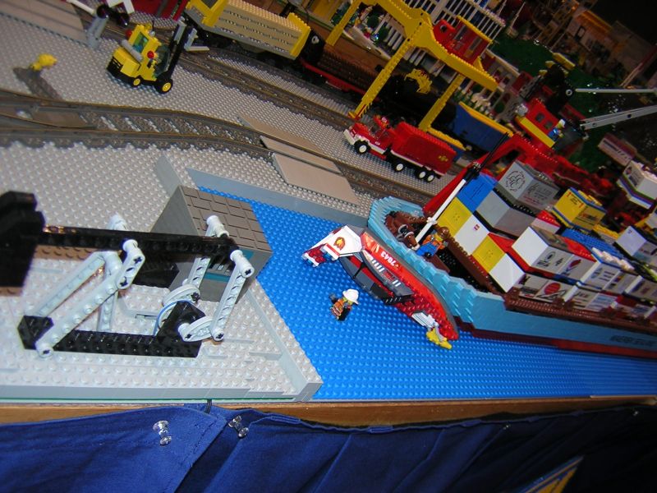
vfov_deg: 39.7
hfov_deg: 51.4
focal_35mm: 36
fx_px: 683
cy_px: 246
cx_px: 328
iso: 100
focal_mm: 4.7
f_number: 2.6
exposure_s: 1/60.1
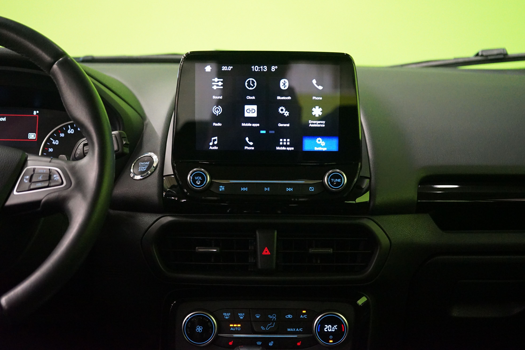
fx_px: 831
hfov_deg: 35.1
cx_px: 262
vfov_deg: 23.8
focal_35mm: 57
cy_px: 175
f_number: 5
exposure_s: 1/20
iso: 6400
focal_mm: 57
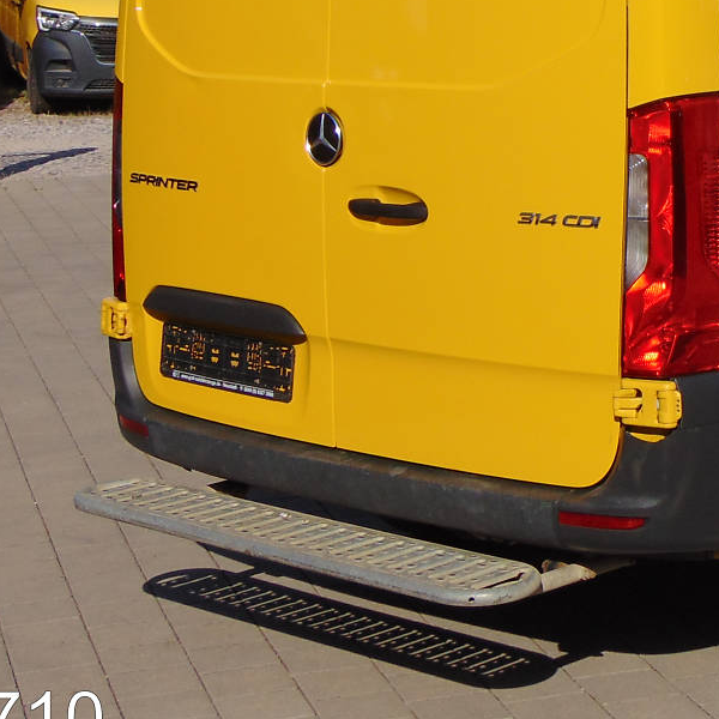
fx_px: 2326
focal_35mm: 99
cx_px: 772
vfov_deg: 17.3
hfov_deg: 17.1
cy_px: 59
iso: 80
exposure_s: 1/320
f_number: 8.7
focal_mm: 7.6
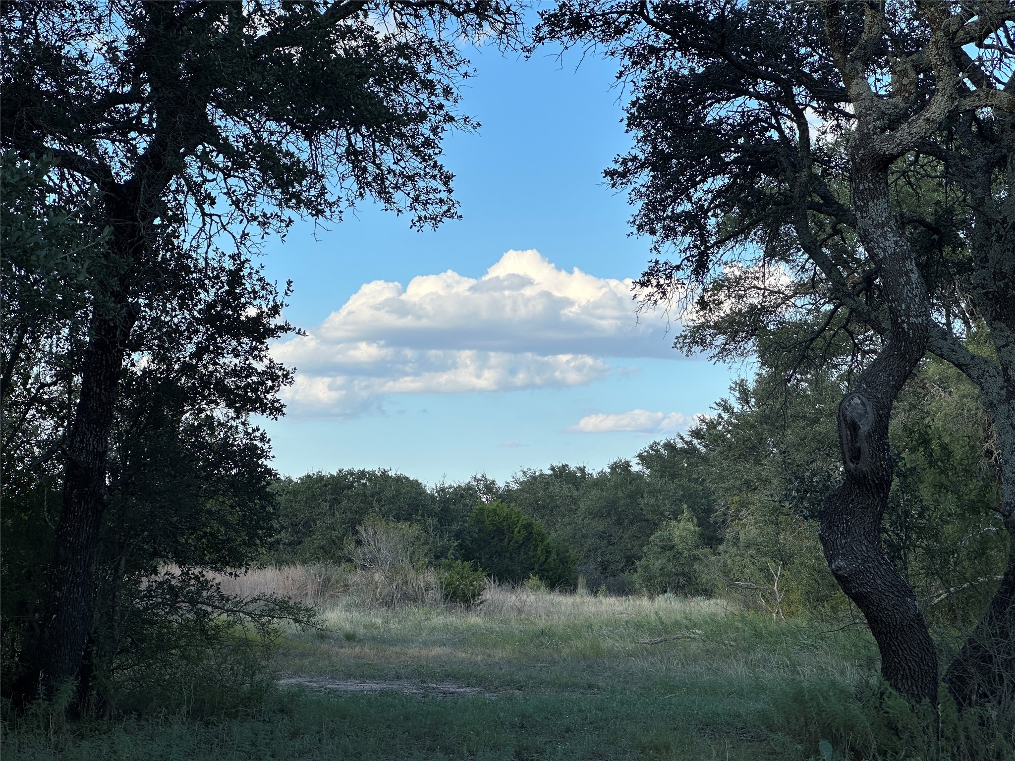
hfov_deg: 25.3
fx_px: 2258
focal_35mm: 77
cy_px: 380
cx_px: 508
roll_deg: -1.7
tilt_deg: +4.8
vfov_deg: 19.1
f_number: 2.8
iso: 32
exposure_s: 1/426
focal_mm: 9
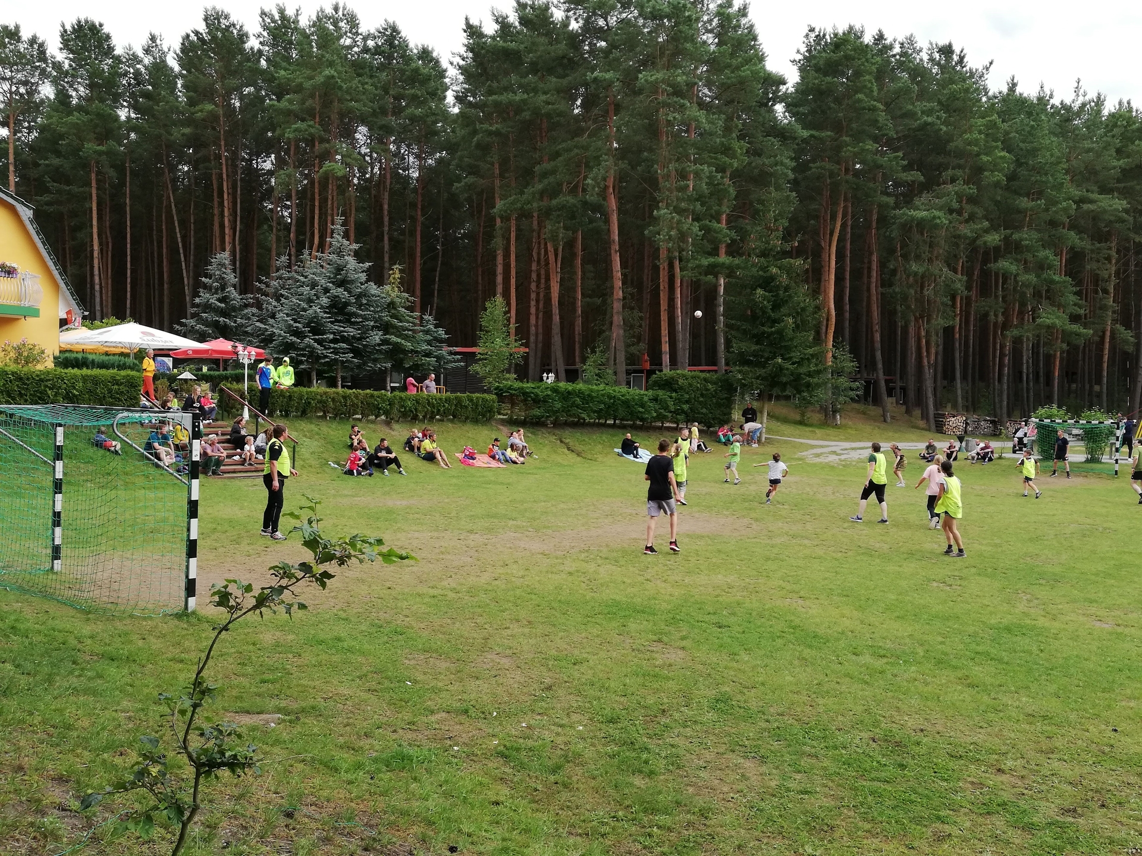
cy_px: 428
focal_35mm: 32
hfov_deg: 56.8
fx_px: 1056
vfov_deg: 44.2
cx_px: 571
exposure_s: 1/347
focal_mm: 3.81
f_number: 2.2
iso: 50
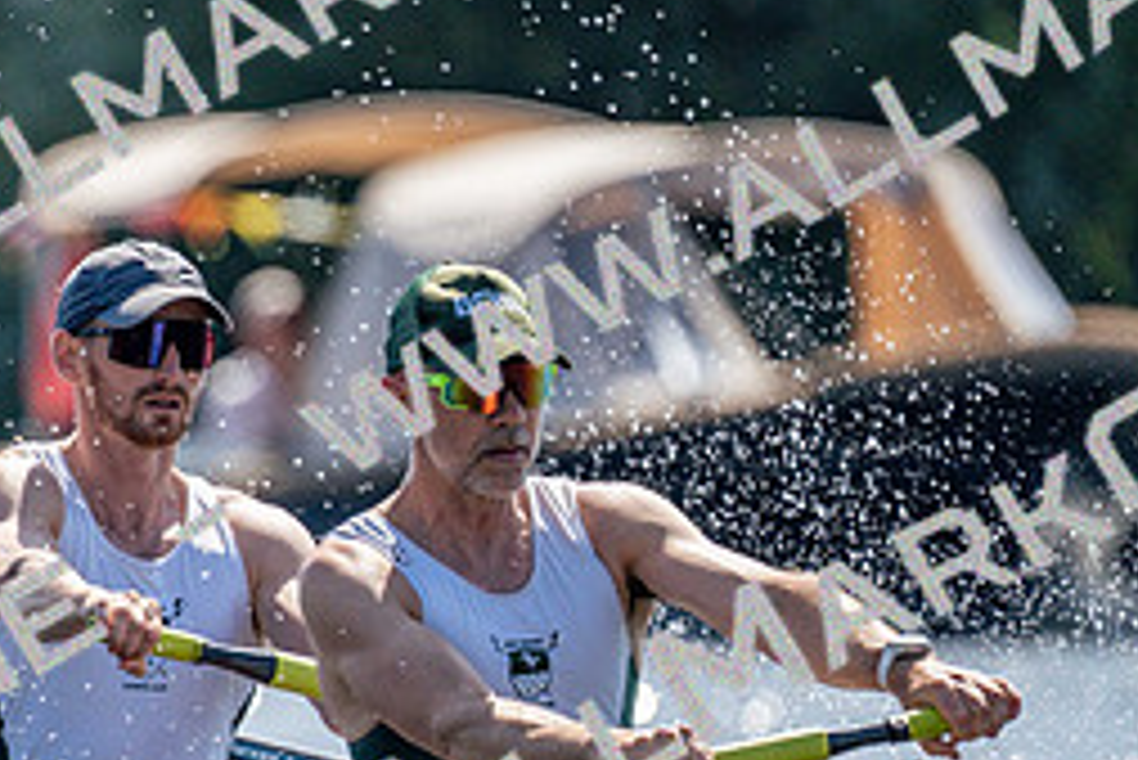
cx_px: -27
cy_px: 546
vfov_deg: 1.0
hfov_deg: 1.5
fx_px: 43457
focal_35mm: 1374
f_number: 6.3
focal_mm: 600
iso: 400
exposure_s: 1/2000
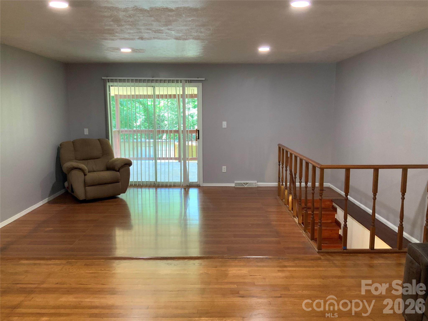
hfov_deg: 61.7
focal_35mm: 29
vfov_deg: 48.2
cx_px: 214
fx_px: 359
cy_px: 160
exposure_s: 1/60
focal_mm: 3
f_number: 1.8
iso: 125
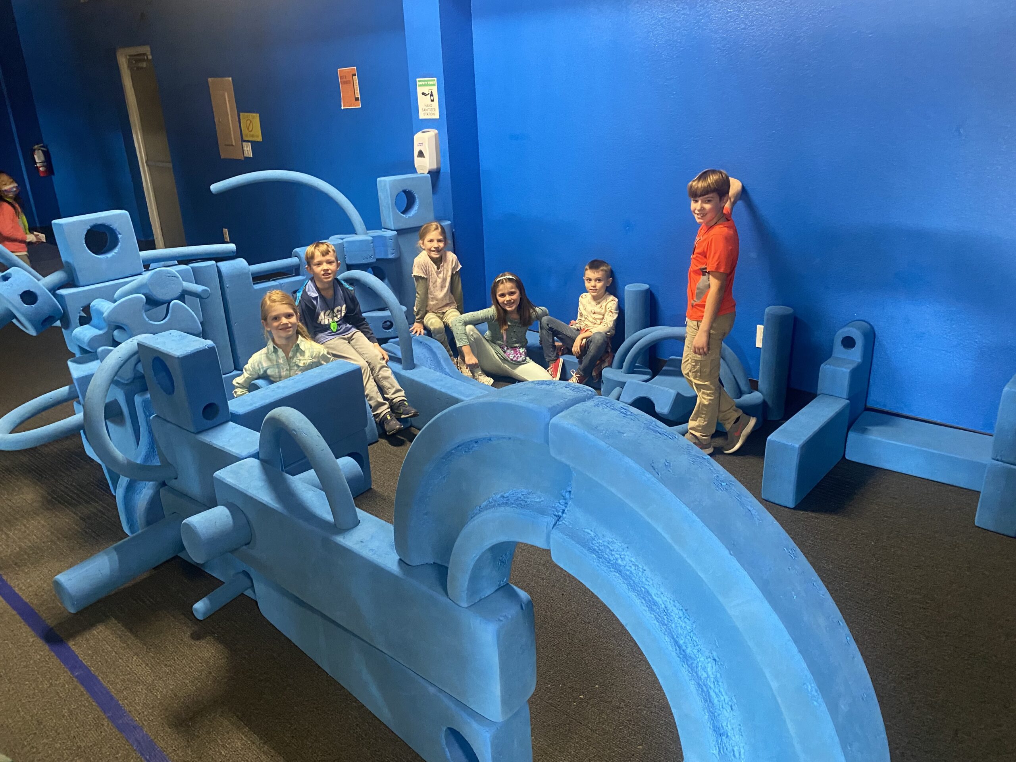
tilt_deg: -19.6
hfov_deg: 67.3
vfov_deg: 53.1
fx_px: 763
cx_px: 508
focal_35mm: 26
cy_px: 381
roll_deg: +3.0
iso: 500
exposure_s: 1/60
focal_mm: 4.25
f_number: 1.8
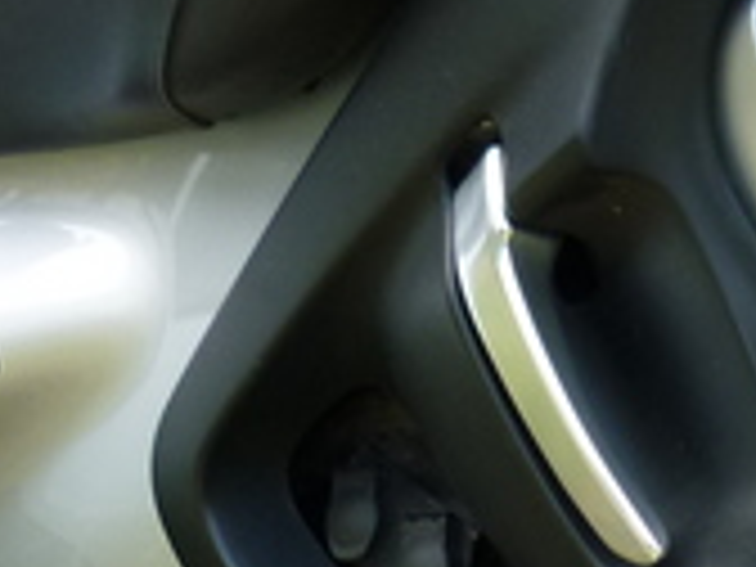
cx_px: 927
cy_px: 882
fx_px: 3429
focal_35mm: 157
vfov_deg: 9.2
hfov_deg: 12.3
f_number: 2.8
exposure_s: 1/200
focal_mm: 5.5
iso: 80
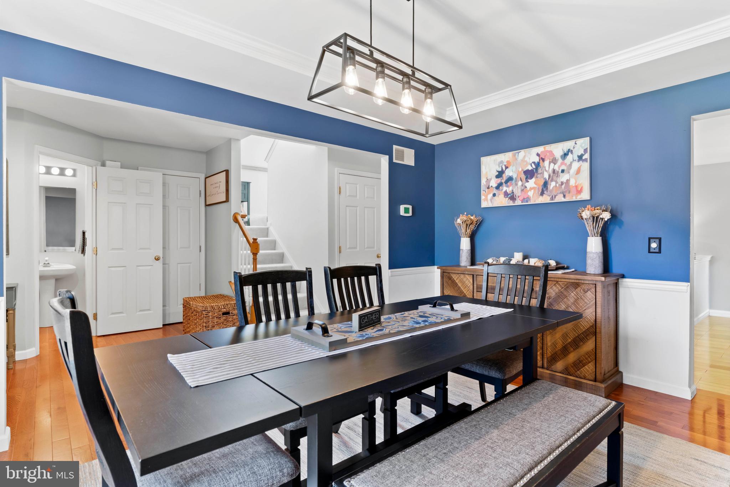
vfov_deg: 67.4
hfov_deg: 90.0
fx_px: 365
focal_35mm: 18
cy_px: 244
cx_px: 365
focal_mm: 18
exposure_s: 1/2.5
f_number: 8
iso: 500
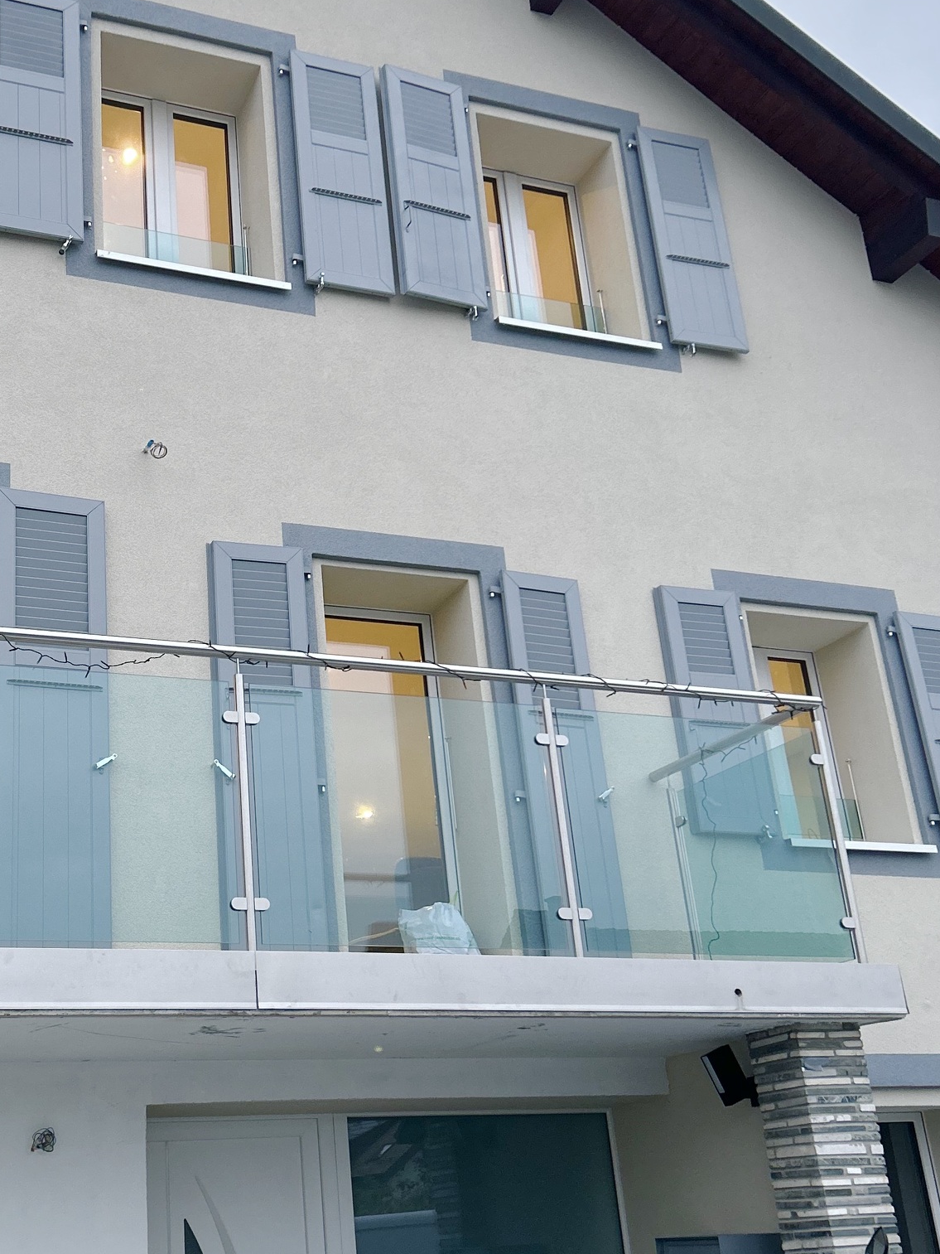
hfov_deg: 32.4
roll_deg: +3.7
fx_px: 1593
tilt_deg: +21.9
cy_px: 611
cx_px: 258
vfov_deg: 42.9
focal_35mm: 44
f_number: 1.5
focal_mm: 5.7
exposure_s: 1/60
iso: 125
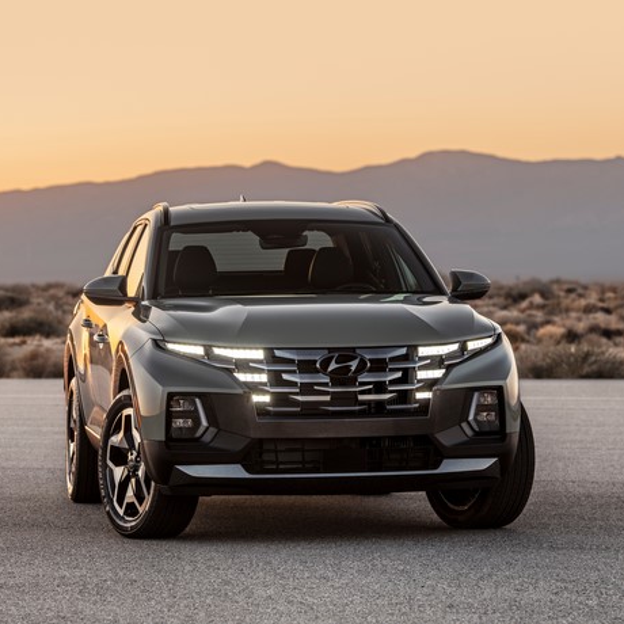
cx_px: 293
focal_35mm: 150
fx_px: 3059
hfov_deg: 11.6
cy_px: 310
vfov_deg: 11.6
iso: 64
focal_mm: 116
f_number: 5
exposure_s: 1/30
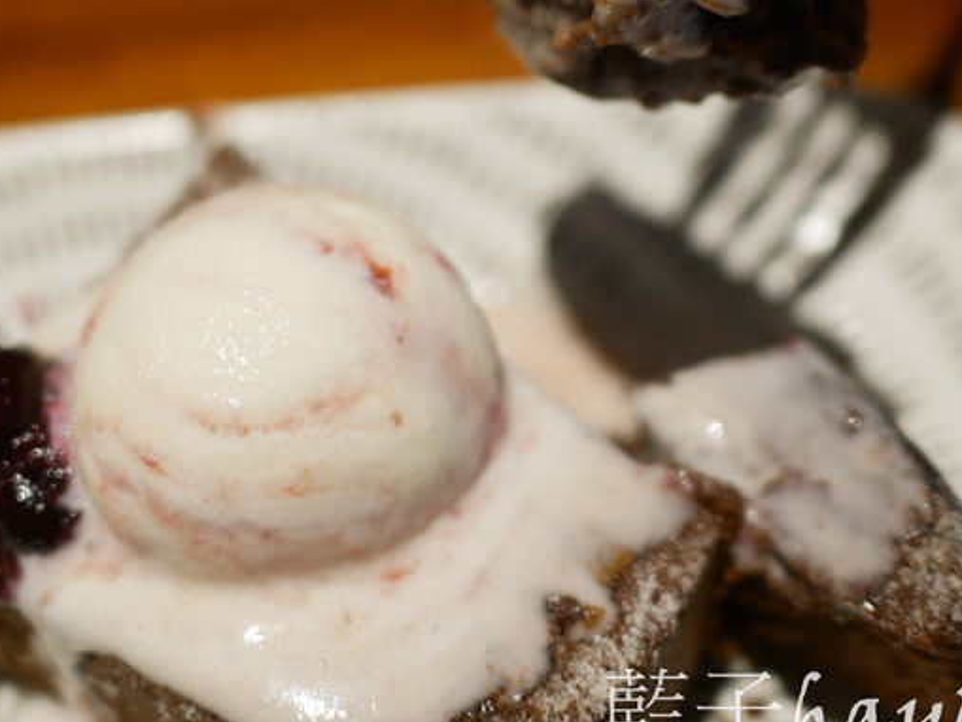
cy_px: 184
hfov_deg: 36.1
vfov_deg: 27.2
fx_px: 1473
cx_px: 429
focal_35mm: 53
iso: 200
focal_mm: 15
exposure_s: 1/60
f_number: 1.7
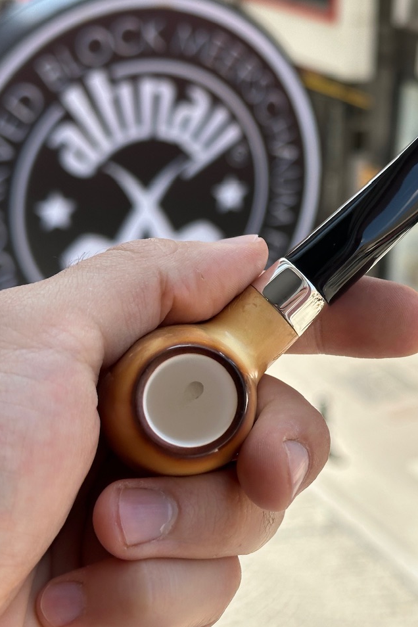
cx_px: 365
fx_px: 1167
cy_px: 314
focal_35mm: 67
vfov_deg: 30.1
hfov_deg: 20.0
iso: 64
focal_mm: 6.86
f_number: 1.78
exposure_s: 1/1157
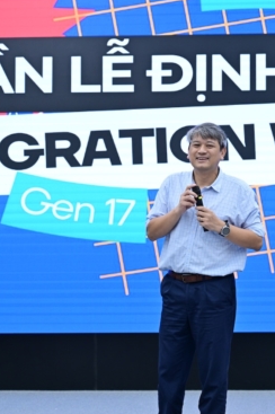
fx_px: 1217
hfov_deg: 12.9
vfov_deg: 19.3
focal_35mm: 106
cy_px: 208
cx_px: 181
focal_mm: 70
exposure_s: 1/125
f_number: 4
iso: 800
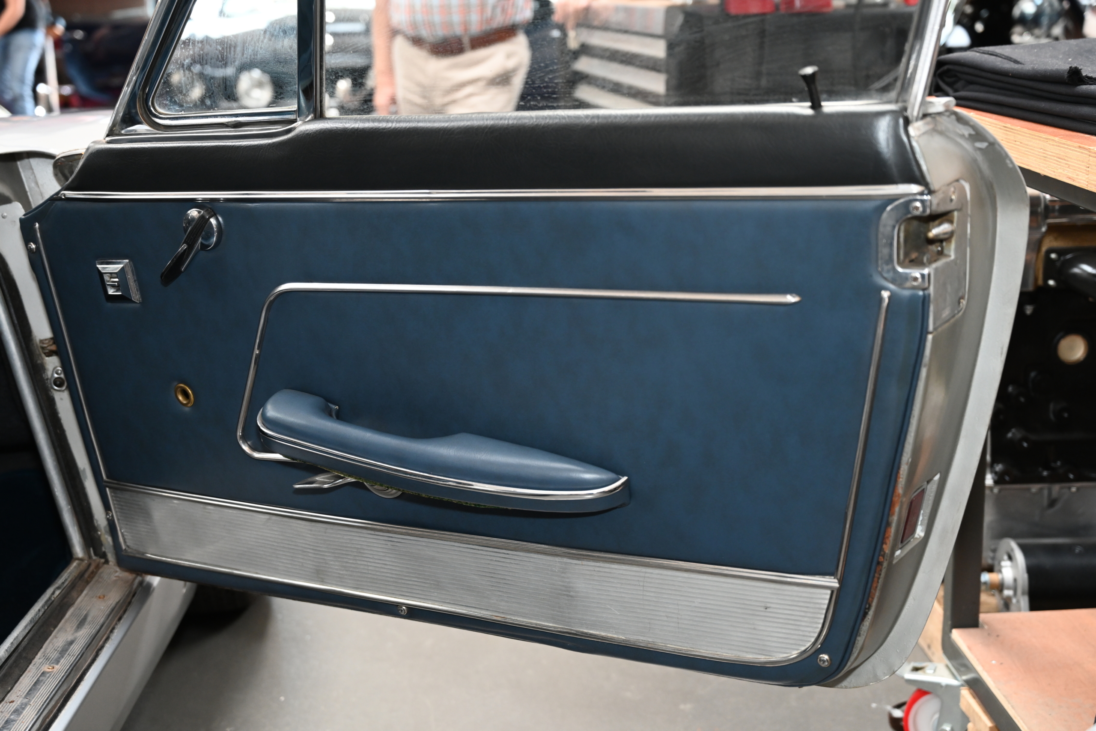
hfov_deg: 41.9
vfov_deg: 28.7
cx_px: 548
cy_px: 366
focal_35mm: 47
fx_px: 1431
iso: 1250
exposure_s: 1/60
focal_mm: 47
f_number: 4
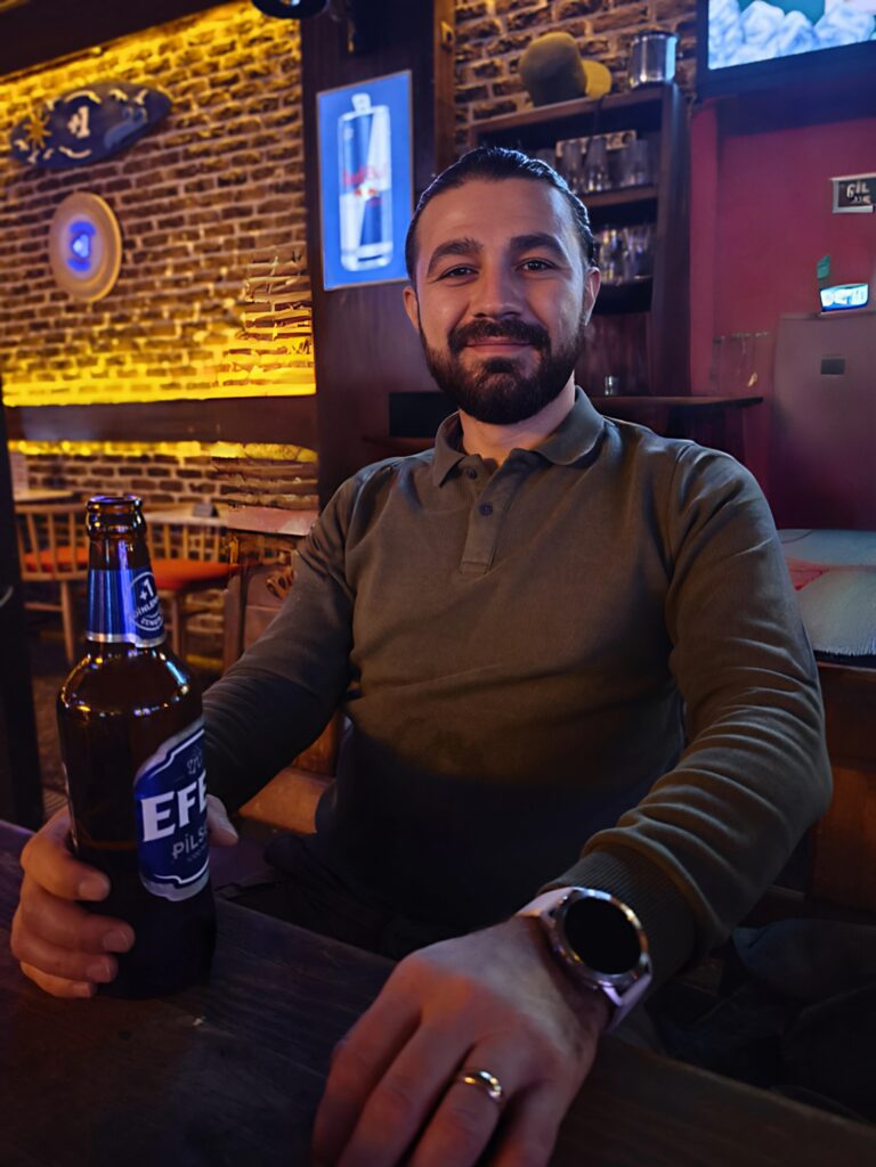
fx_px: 776
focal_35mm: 23
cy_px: 584
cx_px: 438
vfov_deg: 73.9
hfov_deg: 58.9
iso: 2500
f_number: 1.6
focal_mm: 6.57
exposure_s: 1/25
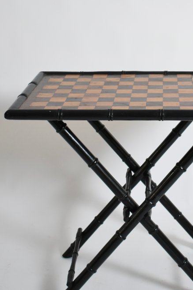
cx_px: 134
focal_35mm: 66
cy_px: 79
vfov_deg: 30.1
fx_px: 531
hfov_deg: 20.5
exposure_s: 1/13
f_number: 3.8
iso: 800
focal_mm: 24
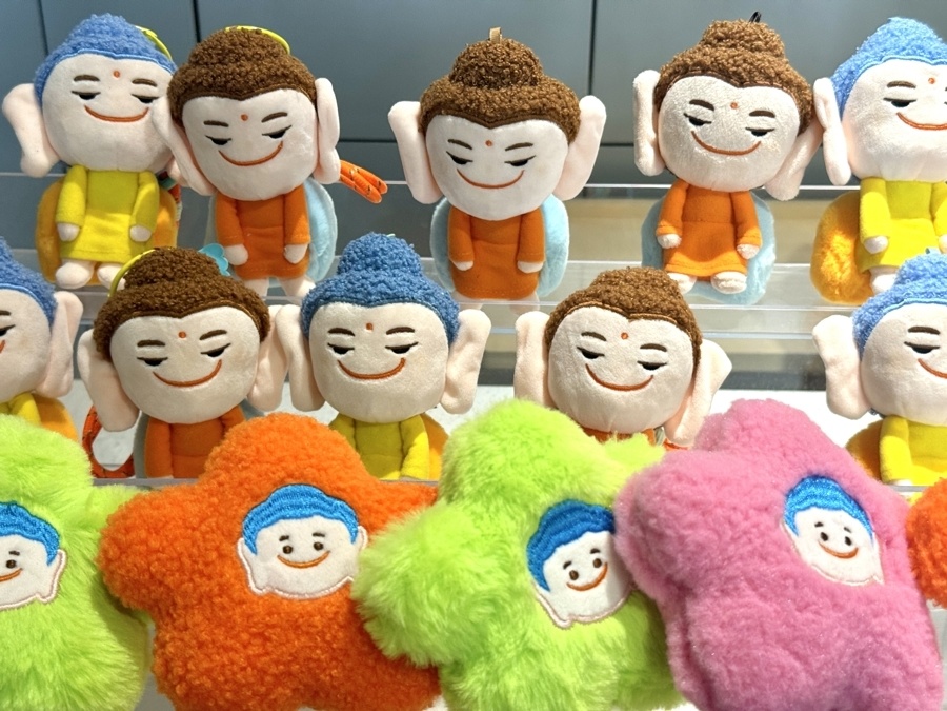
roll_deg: -0.8
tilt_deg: -26.6
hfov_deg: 39.7
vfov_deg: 30.3
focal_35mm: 48
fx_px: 1313
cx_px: 474
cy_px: 356
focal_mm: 6.76
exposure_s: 1/100
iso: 100
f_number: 1.78
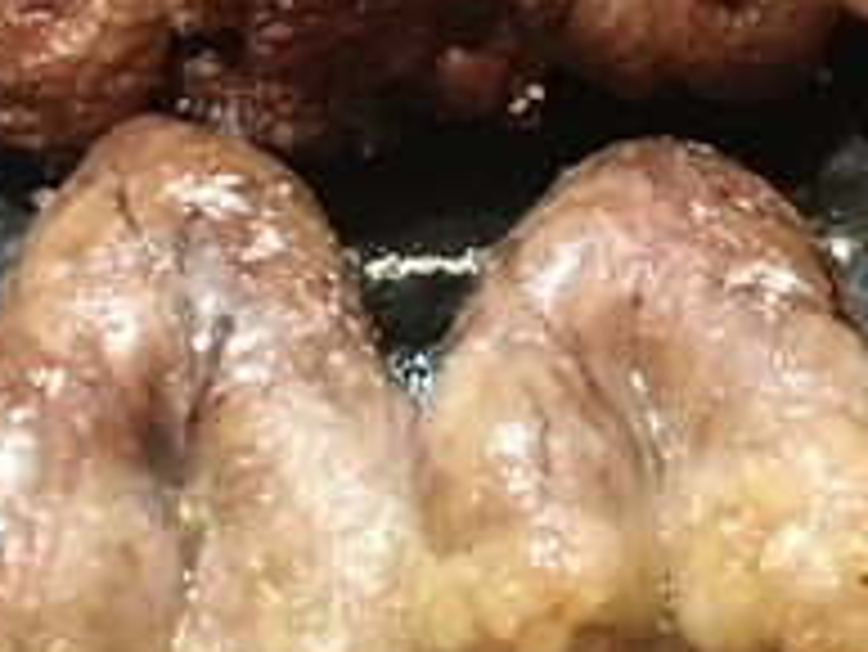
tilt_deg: -61.9
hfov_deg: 20.3
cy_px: 207
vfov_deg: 15.4
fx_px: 2409
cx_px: 652
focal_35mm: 96
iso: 250
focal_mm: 4.15
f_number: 2.2
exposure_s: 1/15
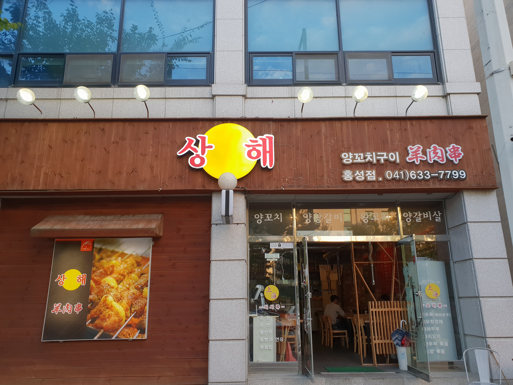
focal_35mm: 26
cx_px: 256
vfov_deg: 53.1
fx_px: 385
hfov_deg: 67.3
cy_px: 192
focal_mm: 4.3
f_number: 2.4
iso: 80
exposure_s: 1/120
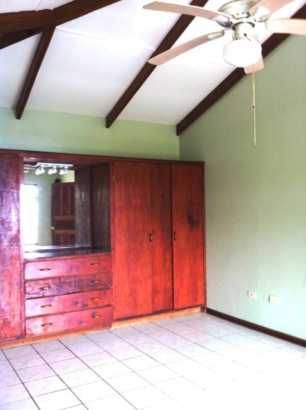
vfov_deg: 52.7
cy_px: 205
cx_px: 153
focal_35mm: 35
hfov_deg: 40.6
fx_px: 414
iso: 160
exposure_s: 1/15
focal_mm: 3.85
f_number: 2.8
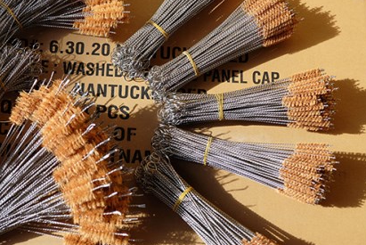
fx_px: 753
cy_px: 110
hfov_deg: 27.3
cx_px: 159
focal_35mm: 74
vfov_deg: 18.5
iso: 200
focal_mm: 40.7
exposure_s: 1/750
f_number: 4
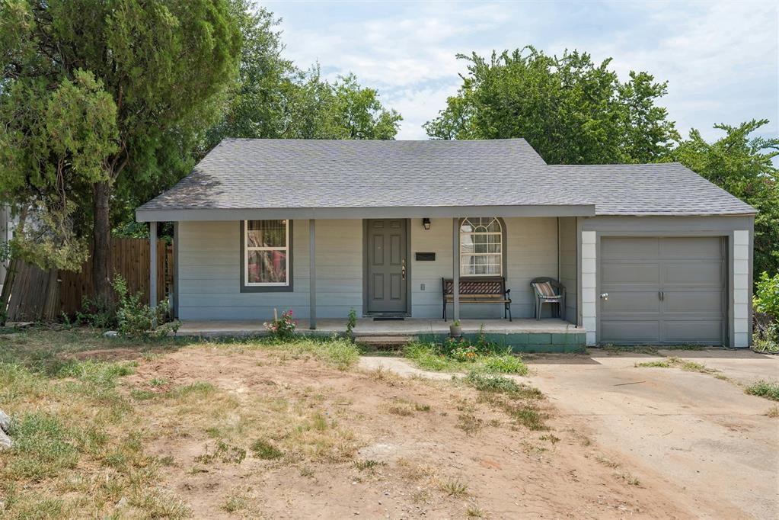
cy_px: 260
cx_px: 390
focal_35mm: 29
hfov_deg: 63.7
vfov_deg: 45.0
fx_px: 627
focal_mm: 29
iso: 200
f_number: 8
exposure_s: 1/250
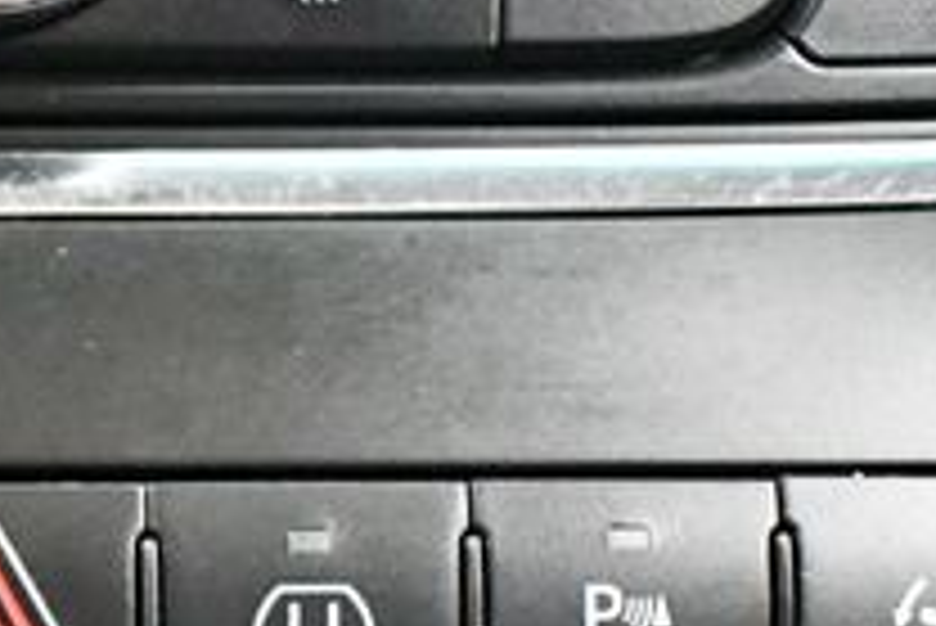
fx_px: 2888
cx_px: -72
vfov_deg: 12.3
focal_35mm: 111
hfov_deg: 17.8
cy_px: 527
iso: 12800
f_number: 3.5
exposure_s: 1/50
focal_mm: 18
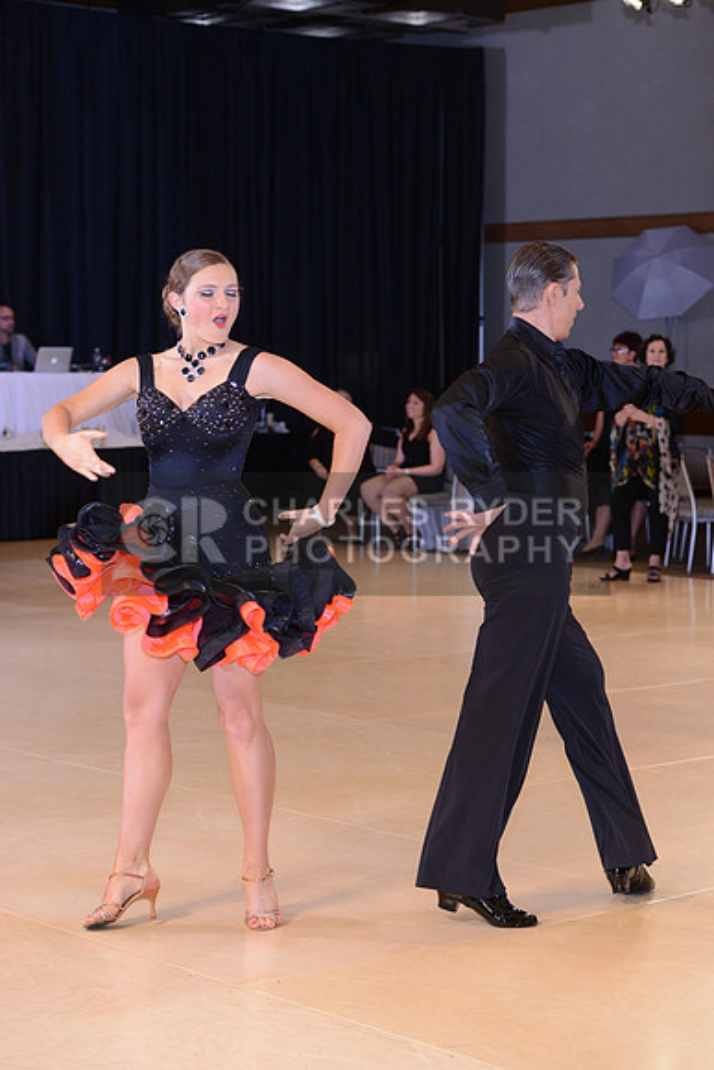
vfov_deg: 23.9
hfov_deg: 16.1
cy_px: 535
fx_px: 2527
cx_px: 357
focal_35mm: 85
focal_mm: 85
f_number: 5.6
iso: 1250
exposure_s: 1/250
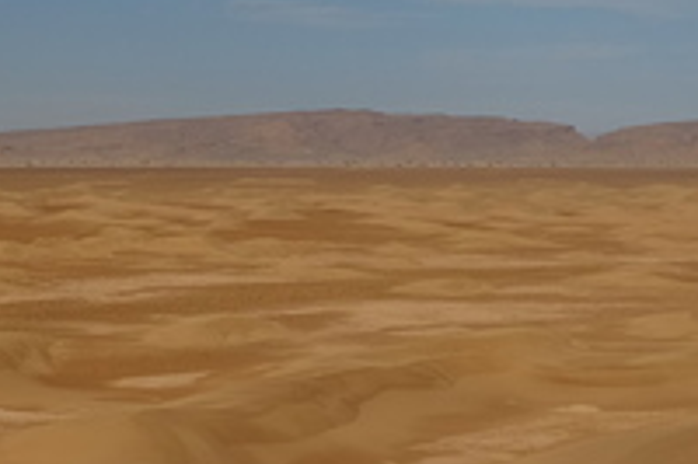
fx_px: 2712
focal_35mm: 140
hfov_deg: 14.6
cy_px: 693
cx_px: 178
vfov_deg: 9.5
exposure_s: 1/480
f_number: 8
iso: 200
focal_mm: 23
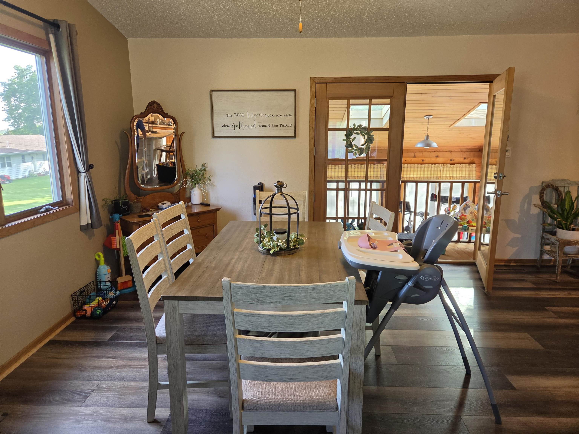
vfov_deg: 58.9
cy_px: 217
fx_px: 385
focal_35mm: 23
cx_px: 290
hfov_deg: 73.9
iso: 200
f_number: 1.8
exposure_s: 1/120
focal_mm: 5.4
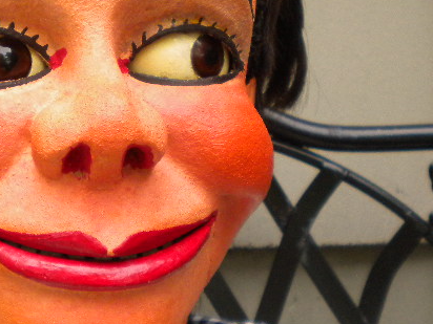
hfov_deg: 22.1
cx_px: 63
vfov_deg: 16.9
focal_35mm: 87
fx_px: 1088
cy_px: 85
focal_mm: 6.3
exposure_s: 1/434
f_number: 3.1
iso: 244
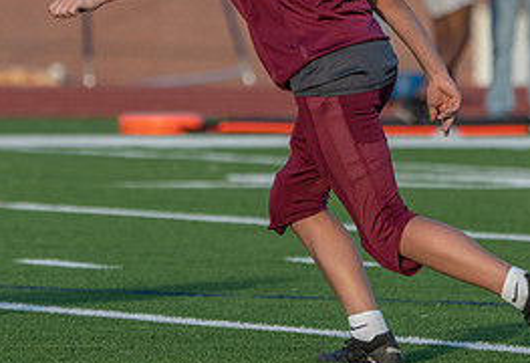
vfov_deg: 1.7
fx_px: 12156
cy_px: 20
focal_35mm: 819
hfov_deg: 2.5
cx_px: 241
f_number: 5.6
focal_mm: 300
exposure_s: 1/1250
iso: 640
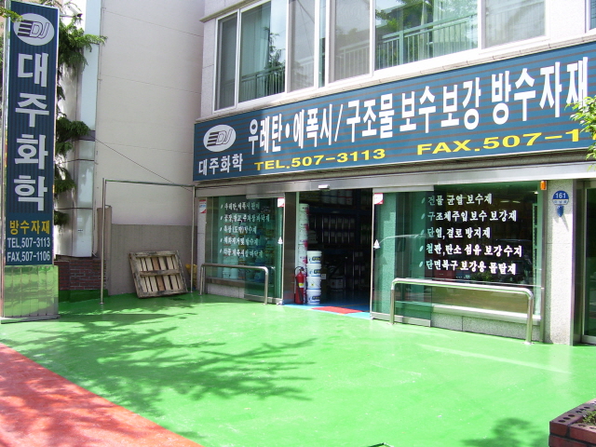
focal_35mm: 34
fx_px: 585
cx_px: 298
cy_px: 224
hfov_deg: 54.0
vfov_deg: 41.8
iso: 80
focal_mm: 5.6
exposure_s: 1/350
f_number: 2.7
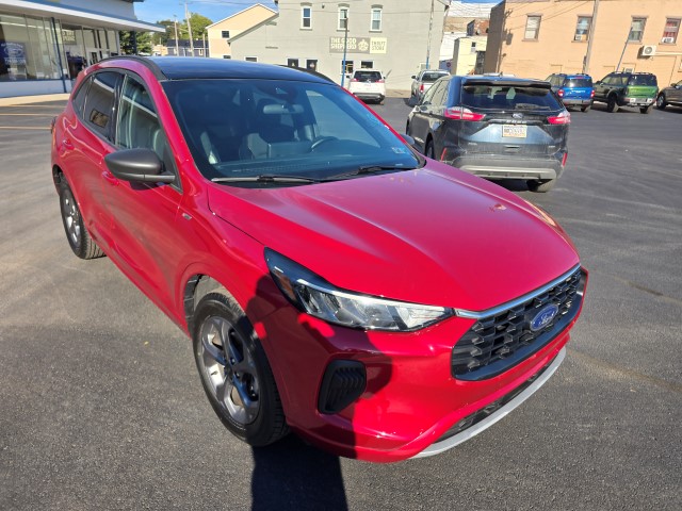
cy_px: 256
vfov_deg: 58.9
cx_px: 341
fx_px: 453
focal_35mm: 23
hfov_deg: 73.9
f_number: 1.7
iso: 12
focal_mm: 6.3
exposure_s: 1/574
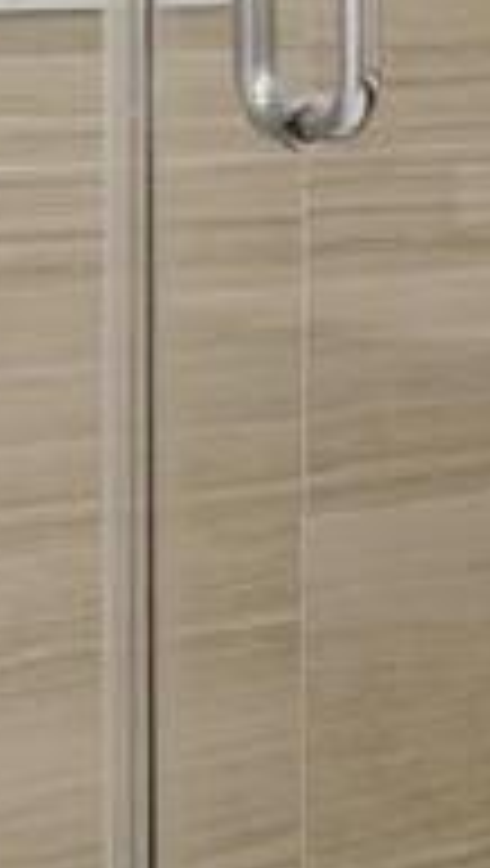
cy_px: -81
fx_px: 2994
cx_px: 2293
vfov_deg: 16.0
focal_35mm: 130
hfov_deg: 6.4
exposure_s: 1/20
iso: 250
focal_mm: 16
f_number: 9
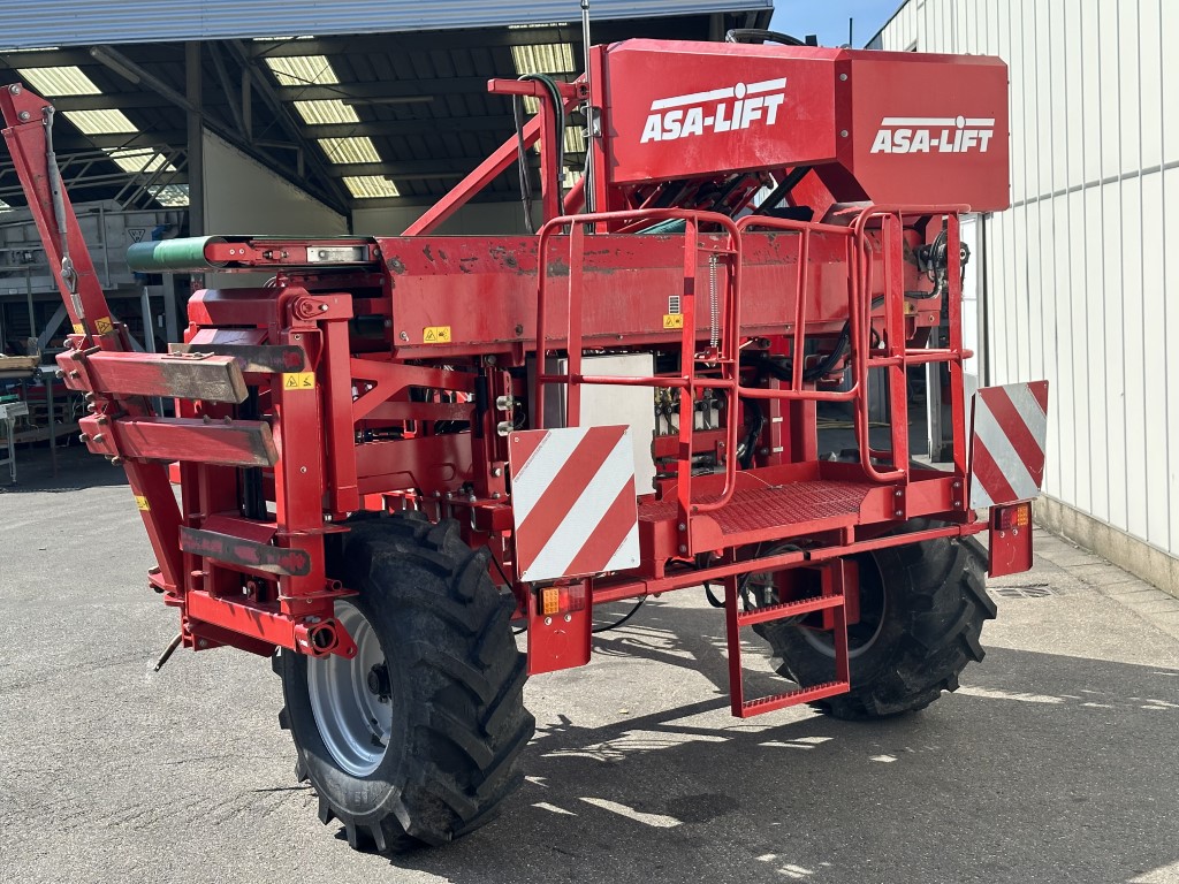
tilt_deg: -6.1
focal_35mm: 48
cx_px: 590
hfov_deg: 39.7
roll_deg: +2.5
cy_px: 442
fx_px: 1635
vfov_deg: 30.3
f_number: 1.78
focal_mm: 6.86
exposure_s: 1/1721
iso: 64
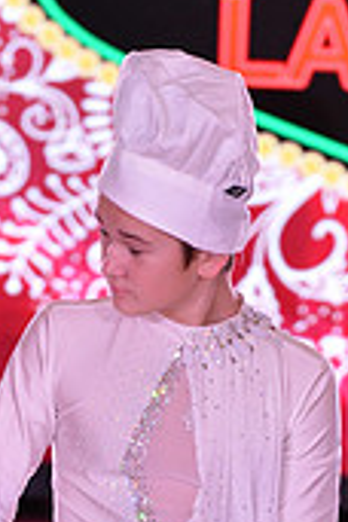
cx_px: 218
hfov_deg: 2.2
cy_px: 745
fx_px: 9091
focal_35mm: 627
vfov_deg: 3.3
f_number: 6.3
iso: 2000
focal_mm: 185
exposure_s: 1/250
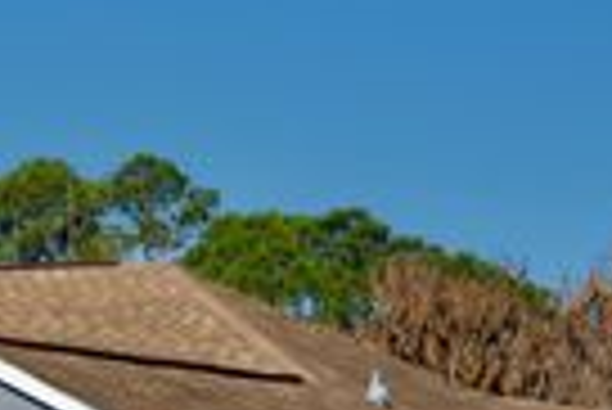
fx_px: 5310
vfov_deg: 4.4
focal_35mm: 312
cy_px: 651
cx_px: -248
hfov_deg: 6.5
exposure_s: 1/1250
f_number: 9
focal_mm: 85
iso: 200
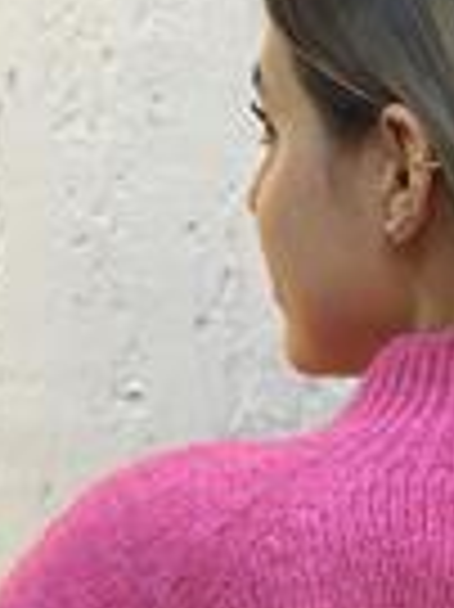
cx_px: 454
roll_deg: -1.1
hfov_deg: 10.0
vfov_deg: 13.1
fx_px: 2575
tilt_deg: -9.9
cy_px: 714
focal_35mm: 147
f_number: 1.78
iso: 64
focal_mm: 6.76
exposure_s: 1/100
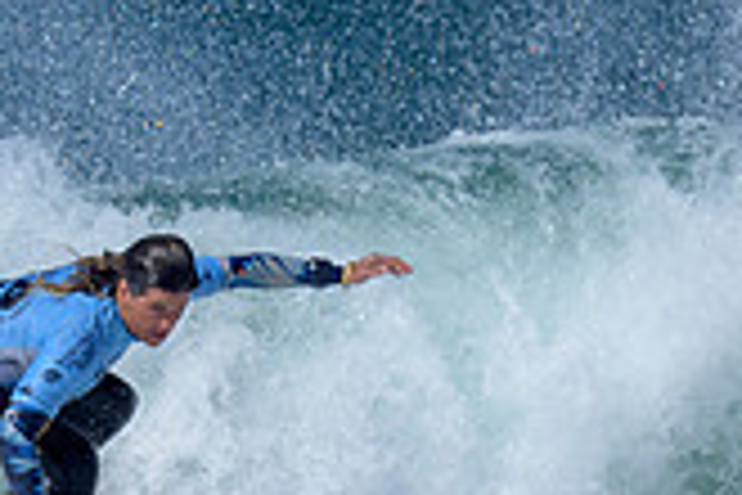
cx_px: -228
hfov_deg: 0.5
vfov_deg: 0.4
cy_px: 401
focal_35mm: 3865
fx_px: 79656
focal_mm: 800
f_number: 6.3
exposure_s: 1/2000
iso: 180
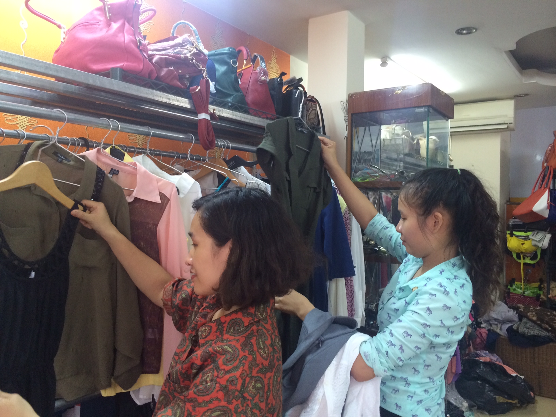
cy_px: 208
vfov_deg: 46.8
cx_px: 278
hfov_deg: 60.0
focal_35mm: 30
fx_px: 482
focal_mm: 4.12
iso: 250
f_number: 2.2
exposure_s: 1/33
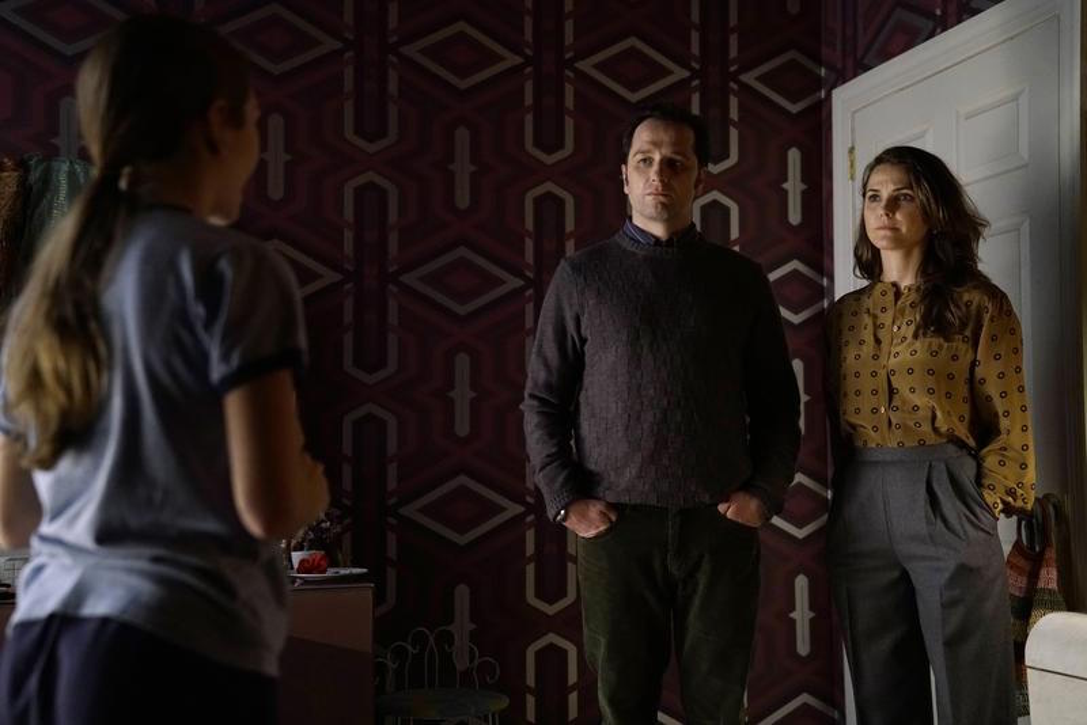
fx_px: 1450
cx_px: 544
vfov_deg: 28.1
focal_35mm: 48
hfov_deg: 41.1
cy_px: 362
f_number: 2.8
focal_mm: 48
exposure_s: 1/125
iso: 5000
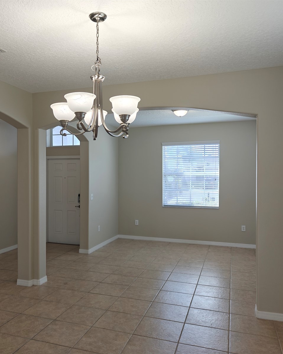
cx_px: 104
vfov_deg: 58.8
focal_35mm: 30
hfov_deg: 48.0
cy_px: 177
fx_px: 314
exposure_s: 1/120
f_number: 1.6
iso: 100
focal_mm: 6.06
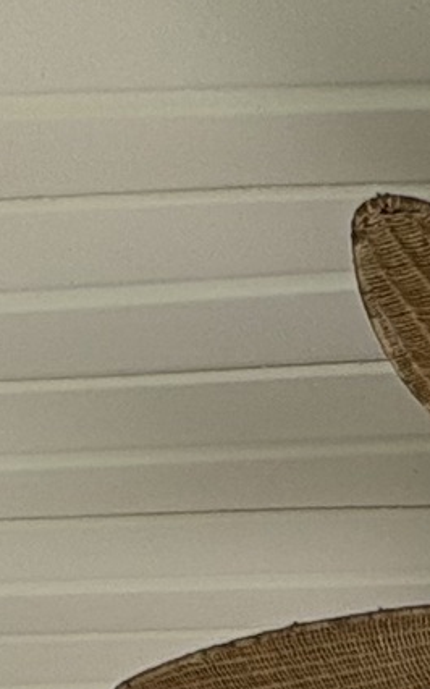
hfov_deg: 11.9
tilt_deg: -3.6
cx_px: 532
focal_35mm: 107
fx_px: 2008
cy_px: 1849
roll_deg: -0.5
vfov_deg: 12.6
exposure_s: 1/179
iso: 40
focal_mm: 2.22
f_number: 2.2
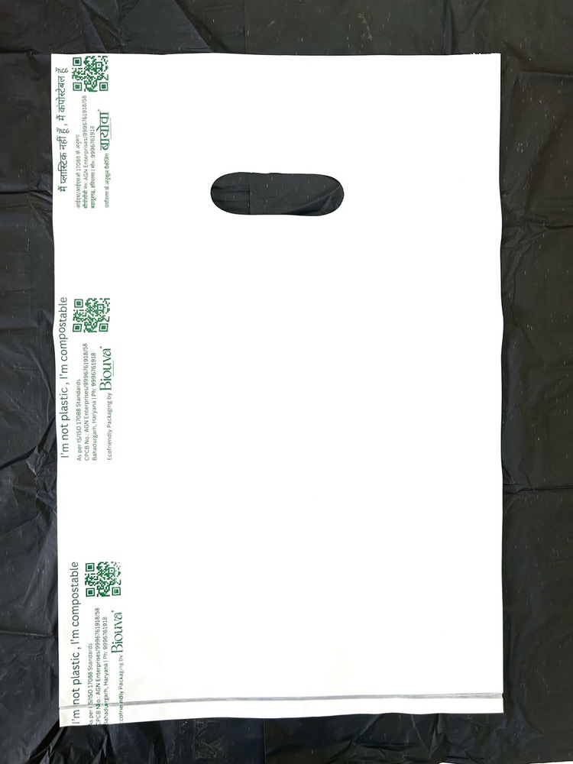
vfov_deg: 67.3
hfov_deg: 53.1
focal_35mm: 26
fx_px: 574
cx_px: 286
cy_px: 382
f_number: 1.5
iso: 100
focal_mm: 5.7
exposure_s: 1/100
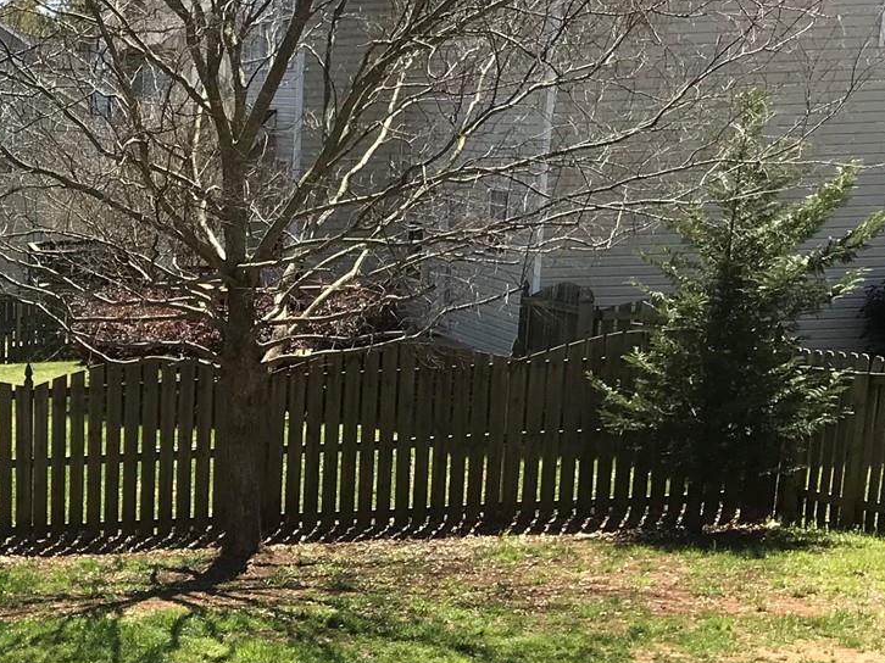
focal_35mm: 79
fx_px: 2019
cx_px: -228
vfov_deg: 17.9
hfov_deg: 22.4
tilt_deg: -17.6
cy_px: 754
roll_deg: +2.0
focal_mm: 3.99
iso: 20
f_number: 1.8
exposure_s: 1/987
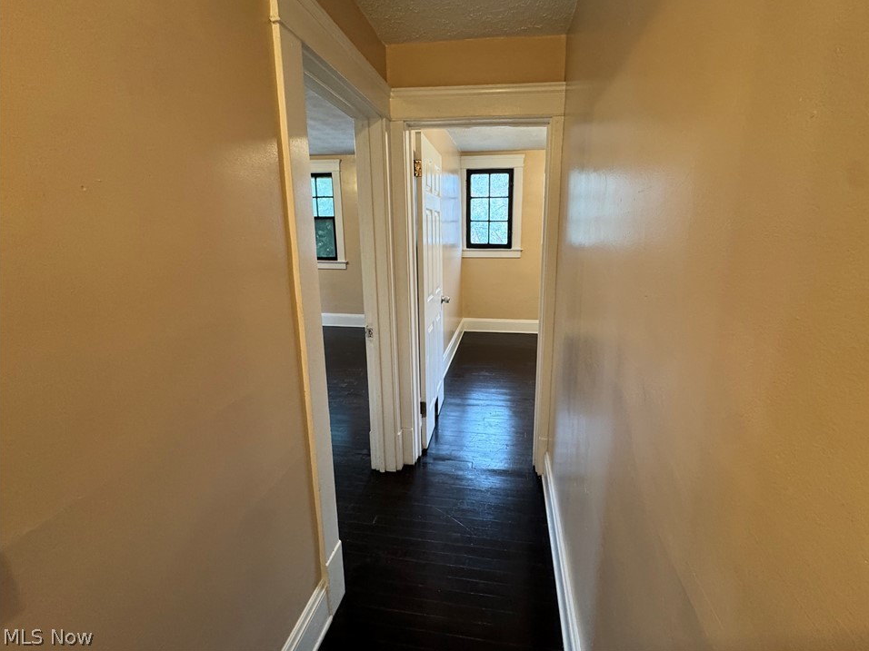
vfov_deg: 81.6
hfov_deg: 98.0
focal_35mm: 15
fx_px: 377
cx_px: 464
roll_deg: -0.4
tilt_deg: -11.7
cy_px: 303
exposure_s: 1/60
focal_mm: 2.22
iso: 250
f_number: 2.2
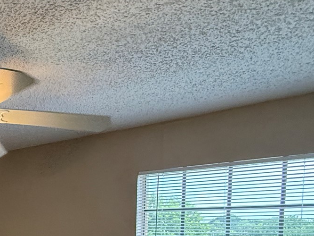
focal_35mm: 43
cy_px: 251
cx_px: -69
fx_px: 390
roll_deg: -1.2
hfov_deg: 34.4
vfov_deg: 30.5
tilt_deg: -4.2
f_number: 2.2
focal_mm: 2.22
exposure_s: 1/120
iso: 400
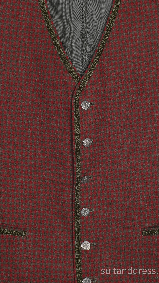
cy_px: 141
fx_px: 382
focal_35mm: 51
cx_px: 89
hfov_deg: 23.5
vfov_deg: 40.6
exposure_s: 1/20
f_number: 8
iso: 400
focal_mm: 32
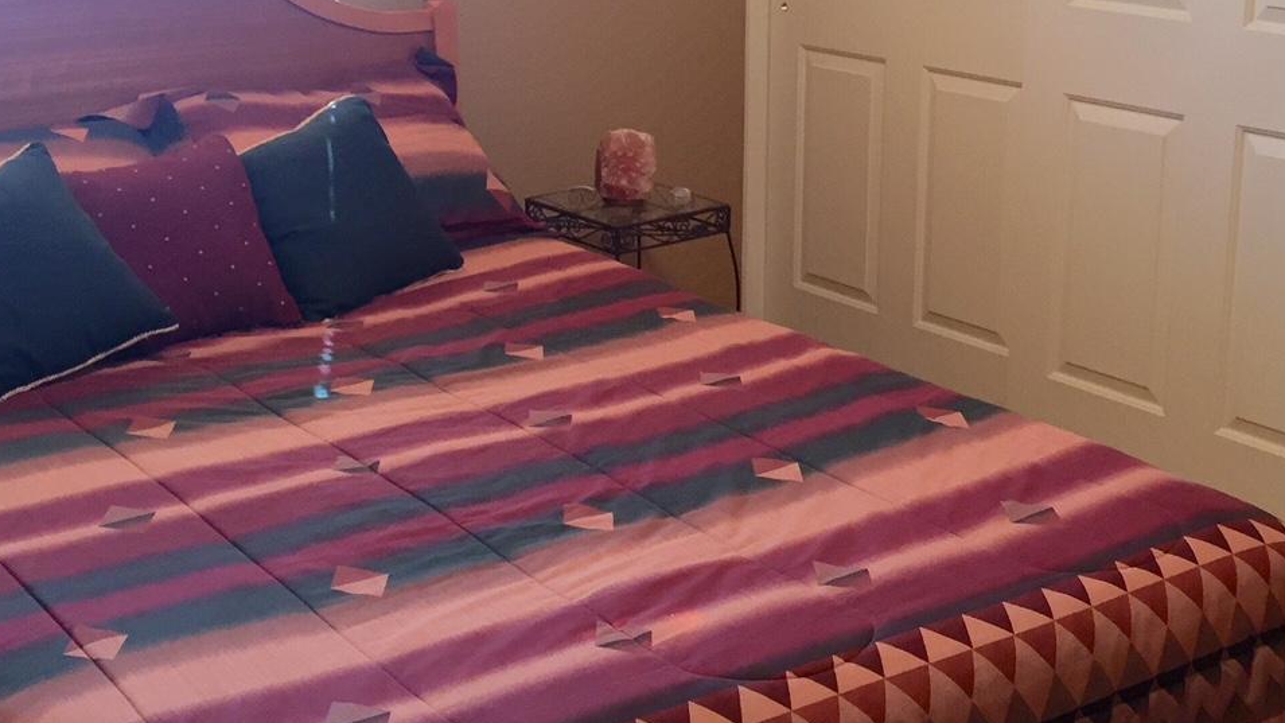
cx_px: 632
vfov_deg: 22.0
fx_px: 1840
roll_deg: -0.7
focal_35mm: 54
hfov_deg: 38.5
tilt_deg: -10.9
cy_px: 194
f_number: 2.2
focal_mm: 4.15
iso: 80
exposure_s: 1/30
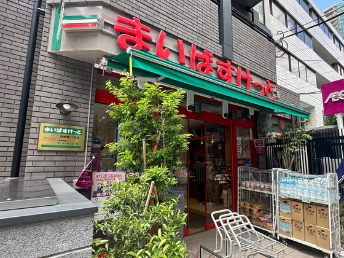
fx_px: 199
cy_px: 131
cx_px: 196
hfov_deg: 81.3
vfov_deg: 66.0
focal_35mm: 20
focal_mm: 2.22
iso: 40
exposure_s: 1/186
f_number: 2.2
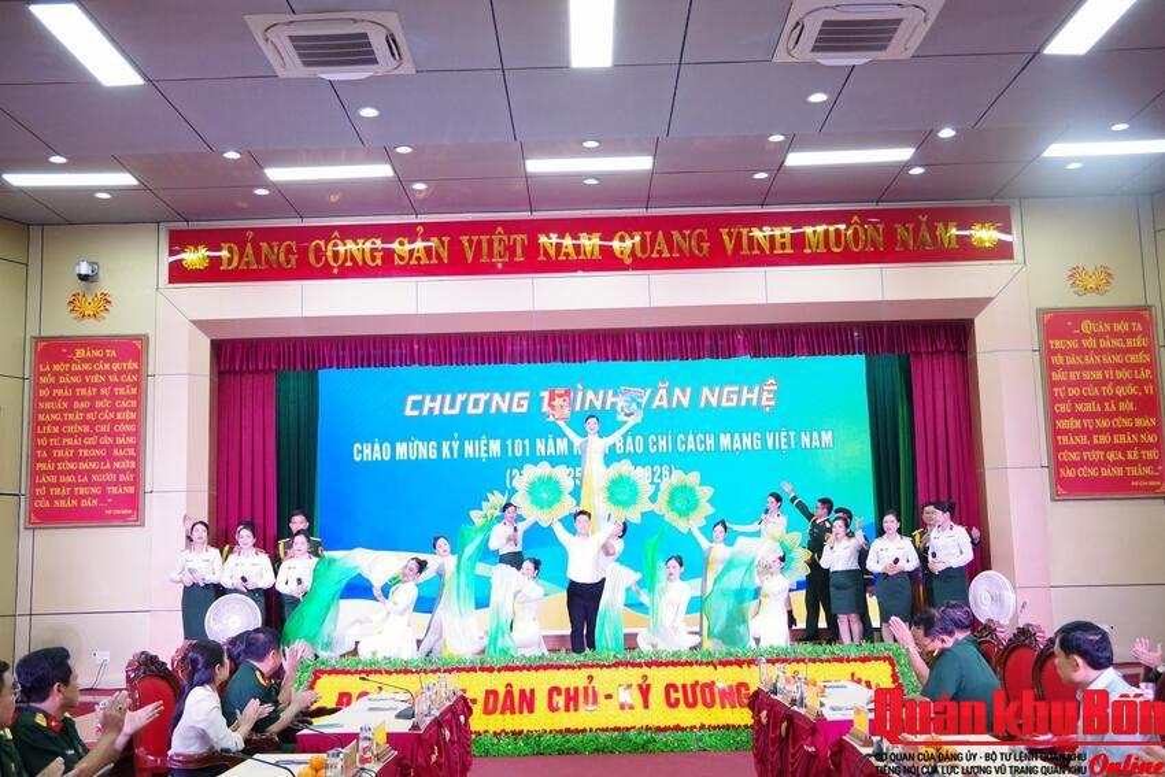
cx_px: 582
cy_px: 388
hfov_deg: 53.1
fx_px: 1165
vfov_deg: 36.9
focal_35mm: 36
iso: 3200
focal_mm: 24
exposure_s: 1/125
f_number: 5
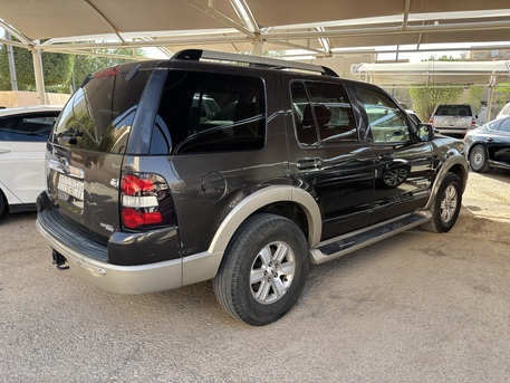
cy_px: 192
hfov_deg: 67.3
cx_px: 255
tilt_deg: -12.1
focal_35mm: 26
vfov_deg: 53.1
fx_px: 383
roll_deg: -0.4
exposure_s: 1/342
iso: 50
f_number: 1.6
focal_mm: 5.96
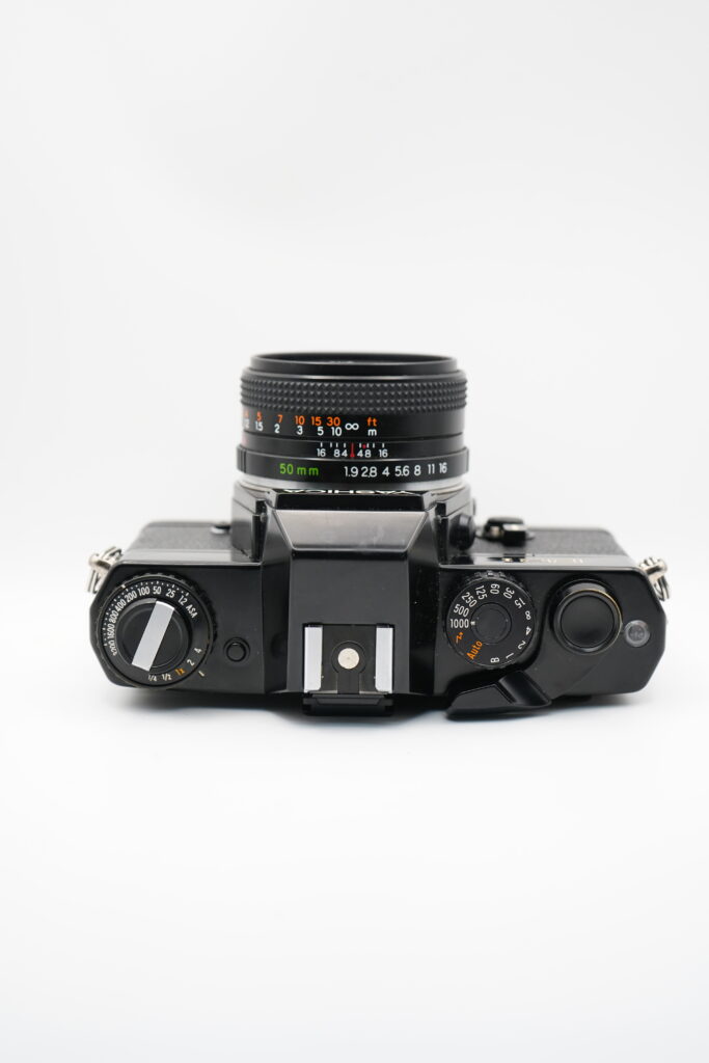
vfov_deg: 35.6
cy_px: 532
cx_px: 354
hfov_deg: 24.2
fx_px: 1654
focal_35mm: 56
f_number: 5.6
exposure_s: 1/250
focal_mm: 56
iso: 2000
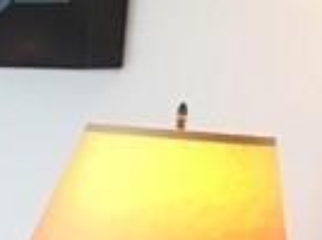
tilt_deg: -12.5
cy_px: 535
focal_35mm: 222
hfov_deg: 7.8
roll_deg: -0.6
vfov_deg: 6.4
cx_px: -639
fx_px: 2061
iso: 50
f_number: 2.2
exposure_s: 1/30
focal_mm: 4.15
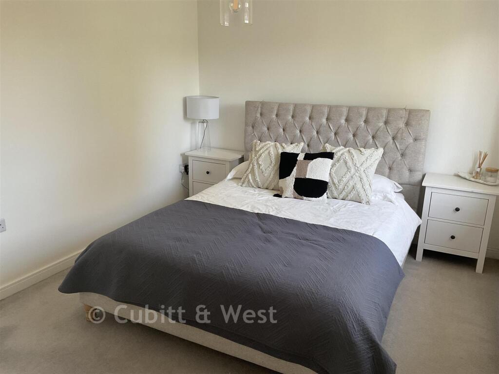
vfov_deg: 48.2
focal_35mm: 29
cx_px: 250
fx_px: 418
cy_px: 187
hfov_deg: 61.7
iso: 64
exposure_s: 1/83
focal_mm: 3
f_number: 1.8
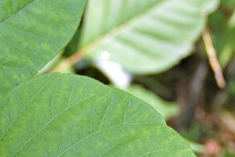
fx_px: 931
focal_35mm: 143
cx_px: -2
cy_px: 165
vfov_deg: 9.5
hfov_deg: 14.2
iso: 200
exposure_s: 1/80
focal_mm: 27
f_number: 4.5
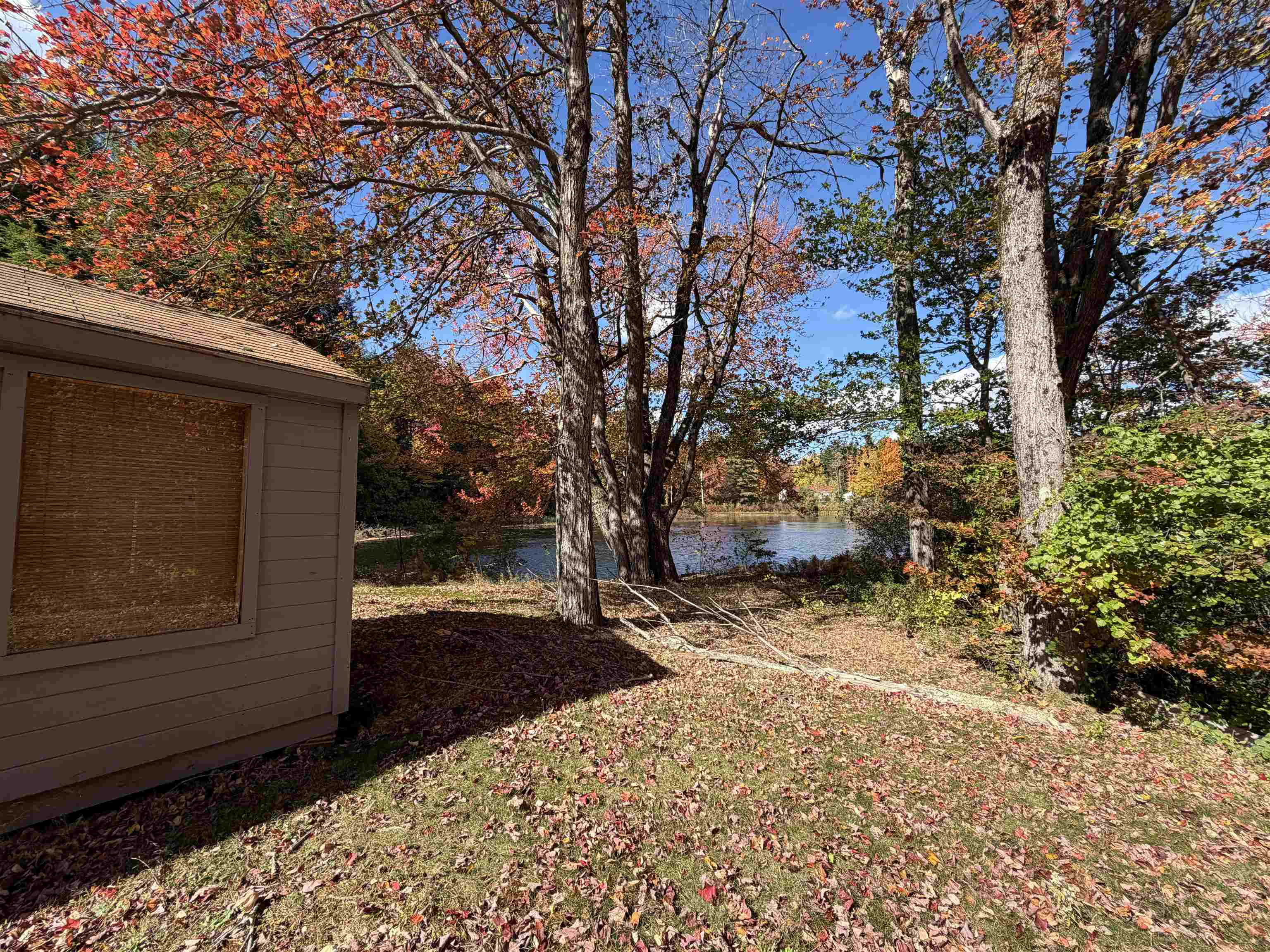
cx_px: 635
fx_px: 514
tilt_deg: +3.2
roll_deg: +0.6
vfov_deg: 85.7
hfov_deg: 102.1
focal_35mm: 14
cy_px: 476
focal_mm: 2.22
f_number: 2.2
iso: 40
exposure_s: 1/607
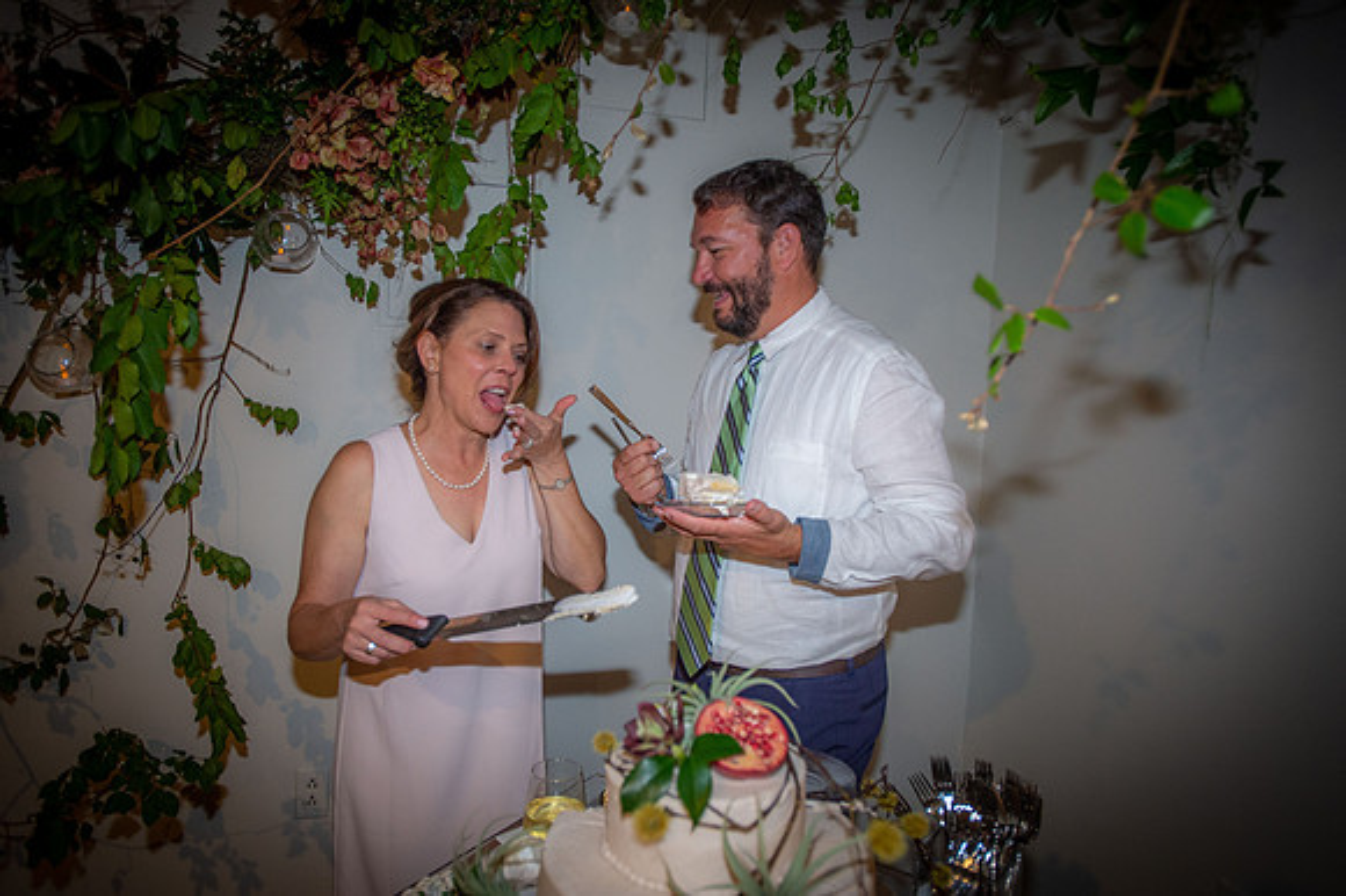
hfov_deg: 73.8
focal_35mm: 24
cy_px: 448
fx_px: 897
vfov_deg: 53.1
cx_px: 673
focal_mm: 24
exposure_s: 1/80
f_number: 2.8
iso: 1600
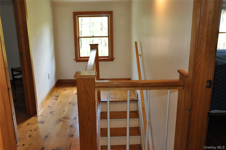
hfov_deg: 53.2
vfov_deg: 36.8
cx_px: 113
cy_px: 75
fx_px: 226
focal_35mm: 36
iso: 1250
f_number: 6.3
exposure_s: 1/60
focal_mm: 24
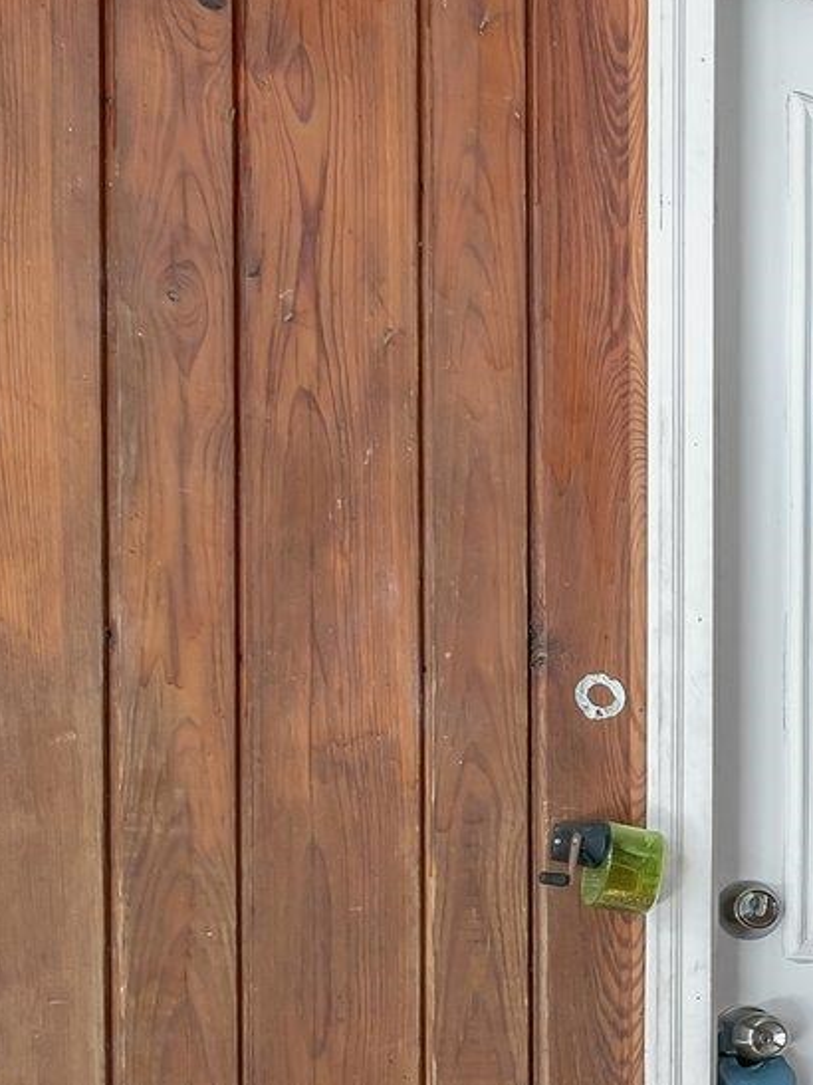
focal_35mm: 54
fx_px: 1692
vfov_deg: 33.5
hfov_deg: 16.0
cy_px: 993
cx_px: 1860
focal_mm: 10
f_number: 8
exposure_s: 1/3
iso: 250
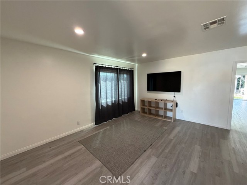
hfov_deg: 102.1
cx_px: 124
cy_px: 92
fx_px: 100
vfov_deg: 85.7
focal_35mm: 14
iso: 320
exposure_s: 1/109
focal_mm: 2.22
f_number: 2.2
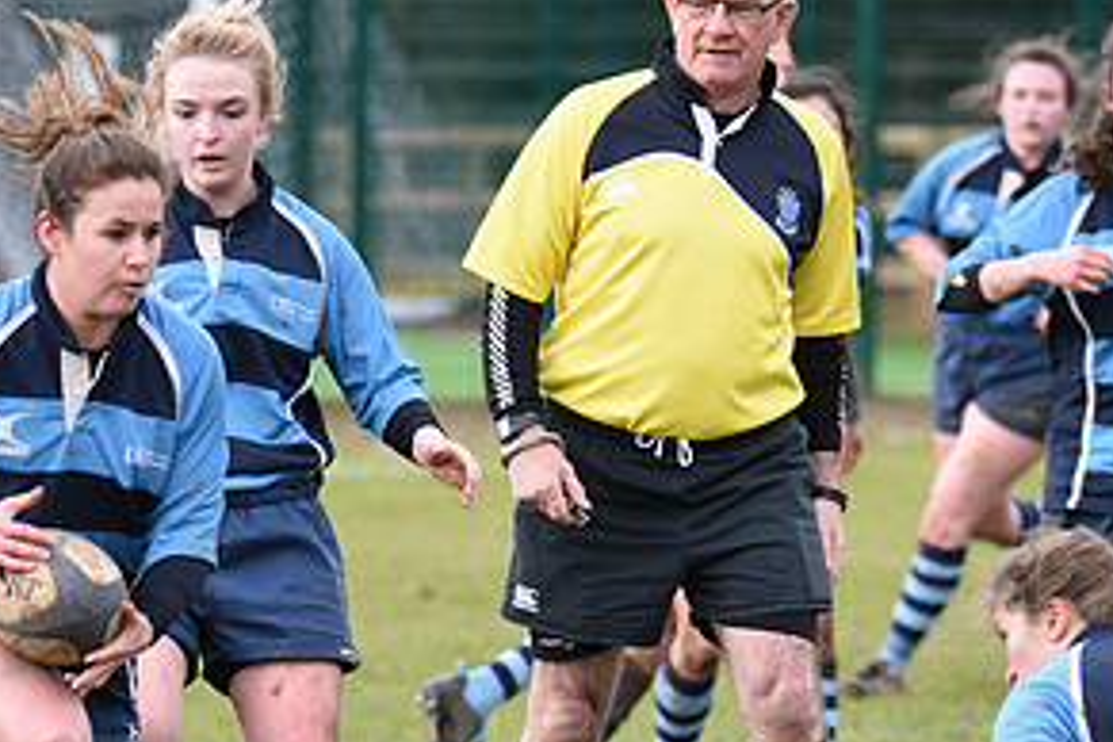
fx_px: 16632
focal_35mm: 538
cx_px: 589
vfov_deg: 2.6
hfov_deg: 3.8
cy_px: 610
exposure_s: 1/1250
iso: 2000
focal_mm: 270
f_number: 6.3
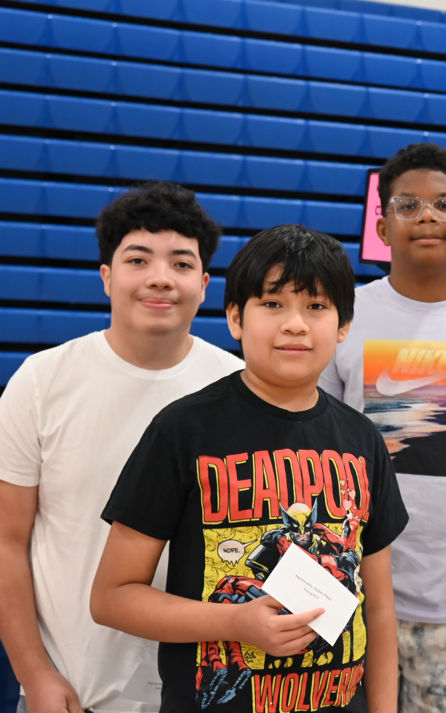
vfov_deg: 32.5
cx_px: 417
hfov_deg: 20.1
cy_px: 341
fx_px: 1225
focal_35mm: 63
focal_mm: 38
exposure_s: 1/125
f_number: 5
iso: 2800
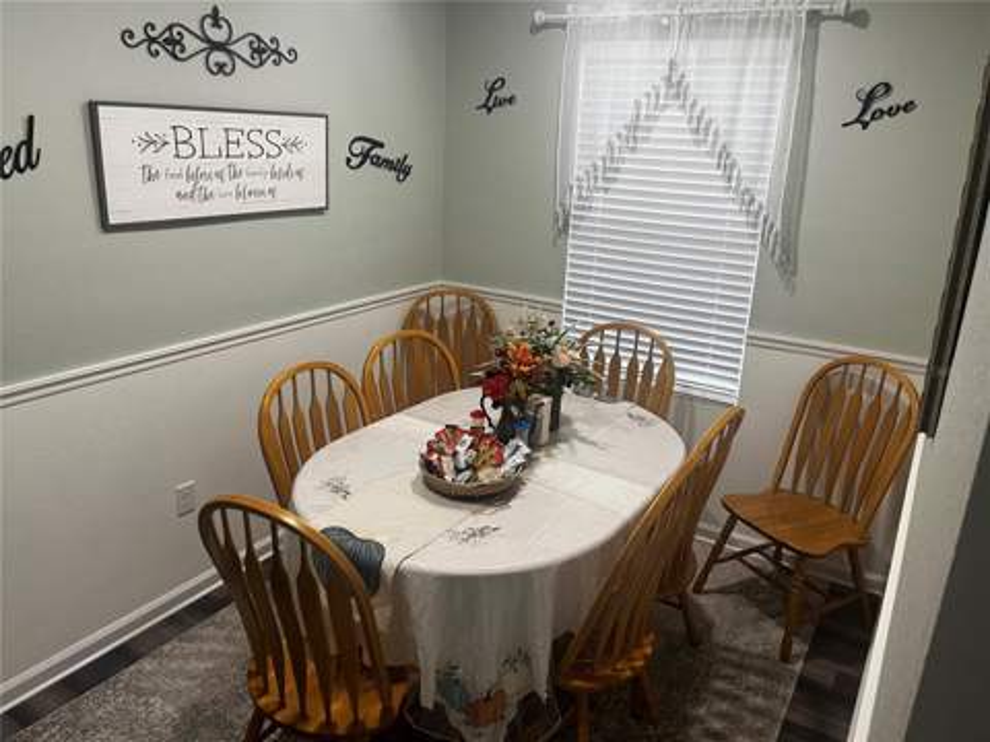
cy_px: 371
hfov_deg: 67.3
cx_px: 495
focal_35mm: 26
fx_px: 744
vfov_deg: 53.1
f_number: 1.6
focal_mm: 5.1
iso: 100
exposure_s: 1/60
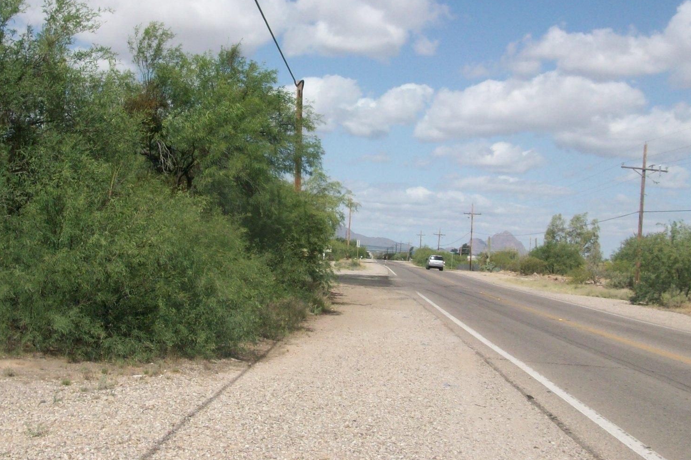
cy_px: 130
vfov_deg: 27.2
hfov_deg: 40.3
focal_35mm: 49
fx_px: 940
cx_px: 312
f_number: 5.5
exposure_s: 1/469
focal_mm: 5.7
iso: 64
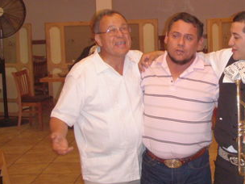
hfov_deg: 23.6
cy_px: 52
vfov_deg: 18.3
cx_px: 229
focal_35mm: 80
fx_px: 566
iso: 160
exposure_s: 1/30
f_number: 3.5
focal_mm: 6.7
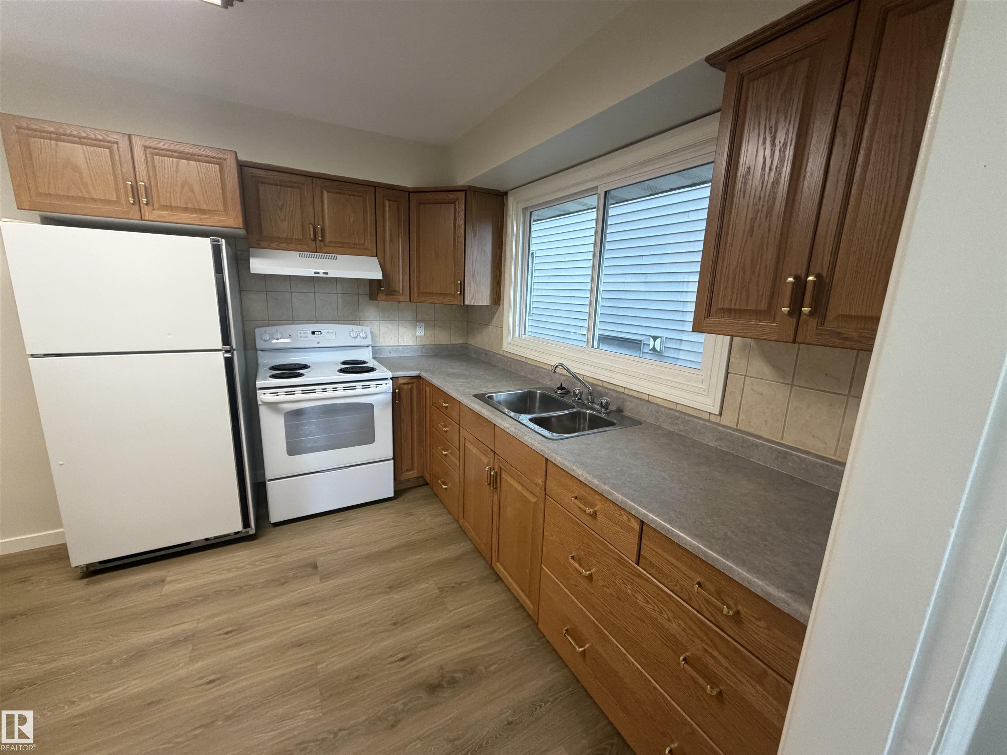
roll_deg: -2.1
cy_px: 378
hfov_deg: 102.1
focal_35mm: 14
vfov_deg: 85.7
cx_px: 504
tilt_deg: -10.8
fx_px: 407
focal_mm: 2.22
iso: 250
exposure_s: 1/60
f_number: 2.2
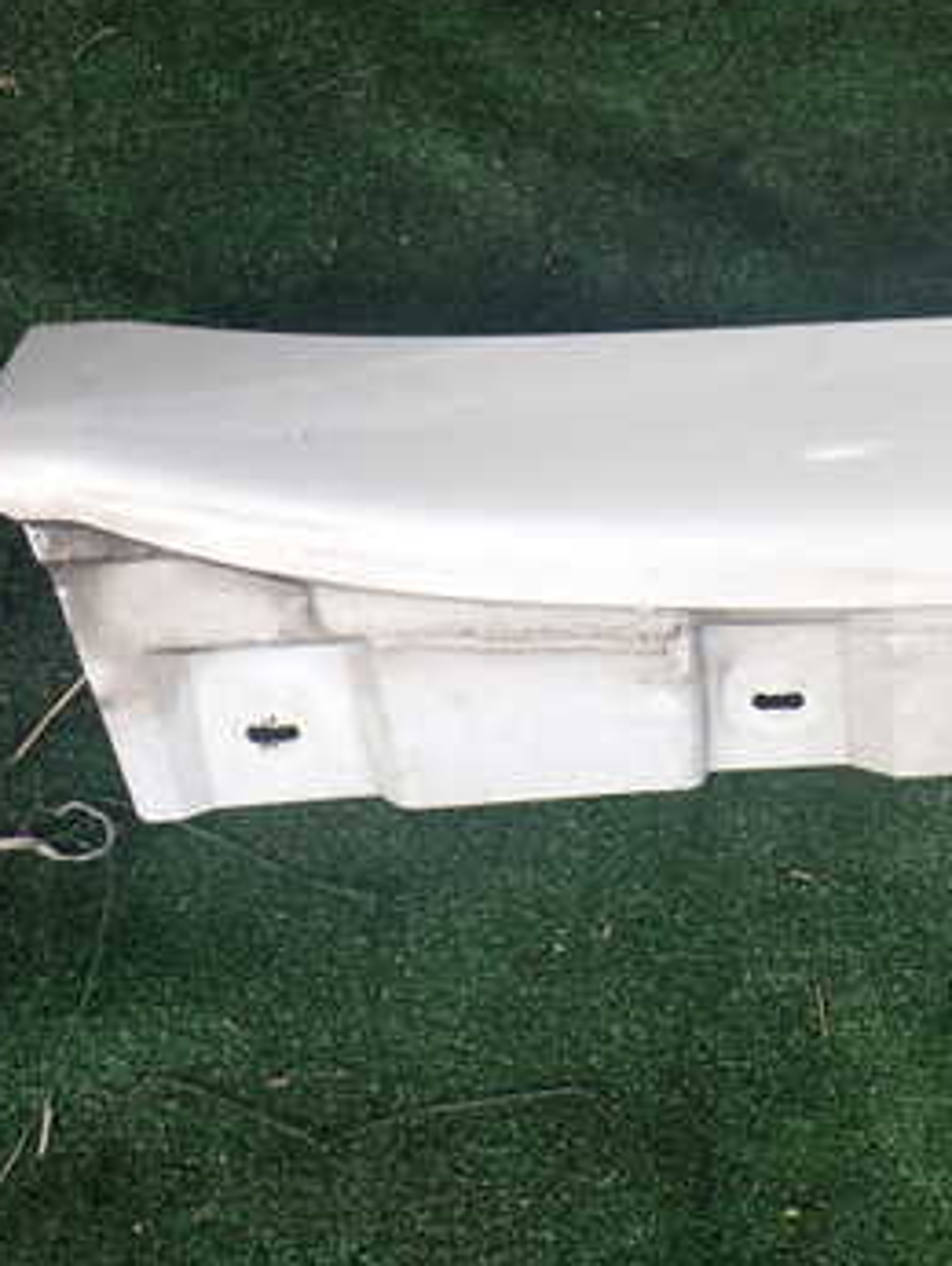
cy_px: 454
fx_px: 1904
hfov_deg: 26.3
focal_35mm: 52
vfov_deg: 36.5
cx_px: 996
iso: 100
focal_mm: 5.4
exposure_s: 1/250
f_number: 3.2
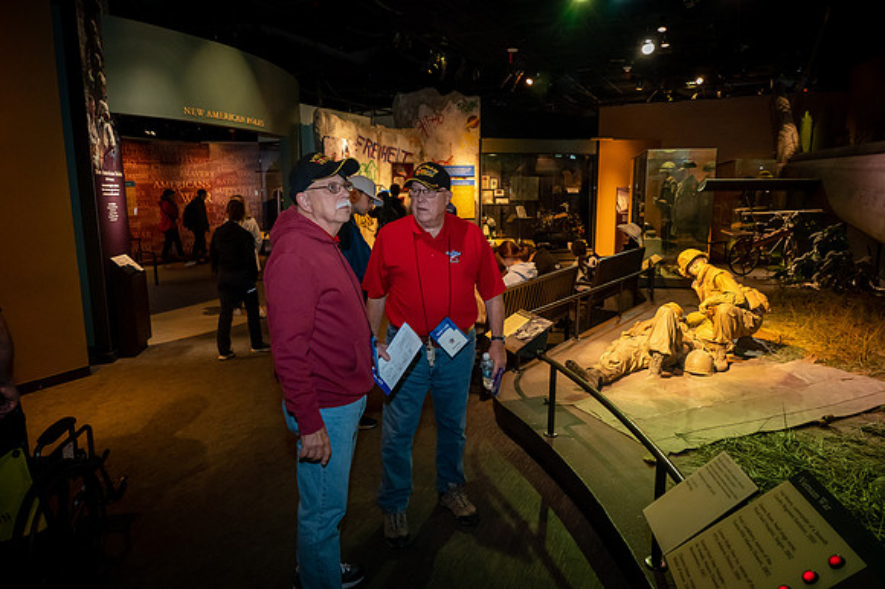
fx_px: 590
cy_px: 294
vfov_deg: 53.1
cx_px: 442
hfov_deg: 73.8
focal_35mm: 24
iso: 8000
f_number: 5.6
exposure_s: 1/50
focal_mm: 24
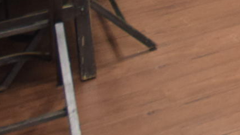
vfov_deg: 9.1
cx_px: 469
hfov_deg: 15.8
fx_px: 694
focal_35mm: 109
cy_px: -257
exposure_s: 1/60
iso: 800
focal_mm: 10
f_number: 4
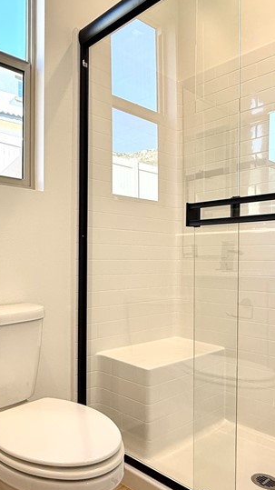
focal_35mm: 29
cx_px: 88
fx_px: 376
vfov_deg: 66.0
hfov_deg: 39.6
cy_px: 260
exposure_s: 1/120
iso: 100
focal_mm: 2.22
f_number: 2.2
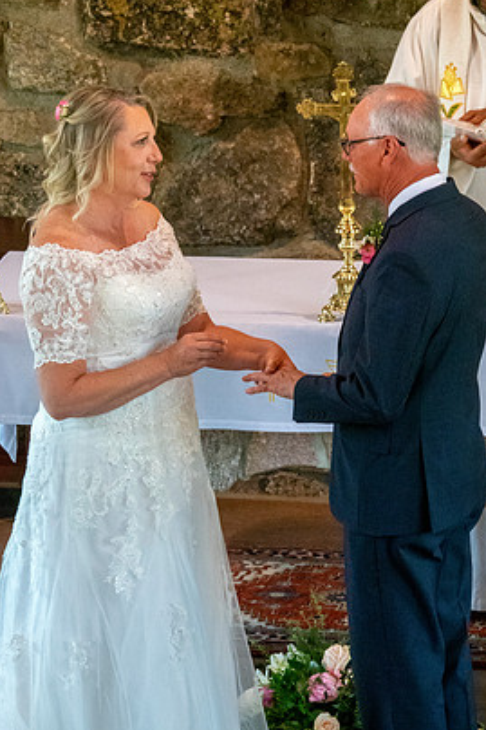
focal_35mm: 214
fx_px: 4337
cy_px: 369
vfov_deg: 9.6
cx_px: 249
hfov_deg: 6.4
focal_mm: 70.27
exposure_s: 1/160
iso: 3200
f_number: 4
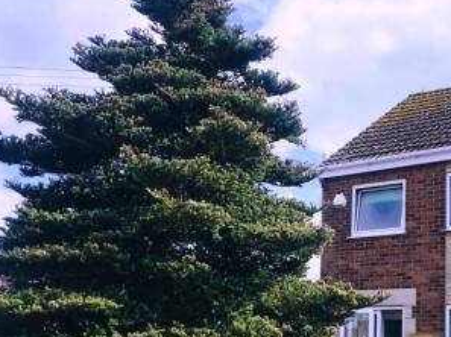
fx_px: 742
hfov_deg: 33.2
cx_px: 338
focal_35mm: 57
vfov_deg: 25.2
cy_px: 263
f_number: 2.2
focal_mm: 4.15
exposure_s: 1/1799
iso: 32
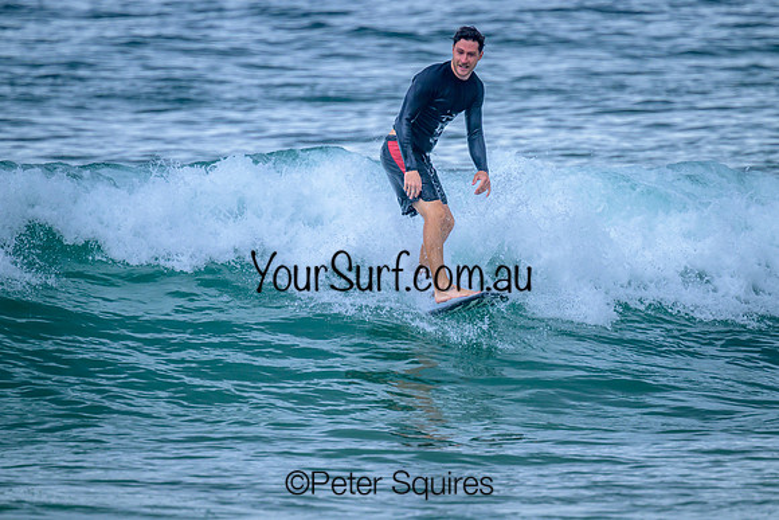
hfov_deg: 3.3
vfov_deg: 2.2
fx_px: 13430
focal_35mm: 621
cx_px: 405
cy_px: 232
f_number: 8
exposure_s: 1/2000
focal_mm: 560
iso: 720
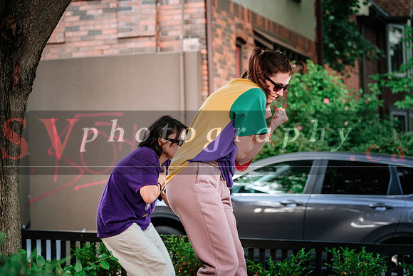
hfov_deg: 19.8
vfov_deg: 13.3
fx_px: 1182
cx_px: 206
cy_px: 138
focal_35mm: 103
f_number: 2.8
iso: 800
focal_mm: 68.7
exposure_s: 1/200
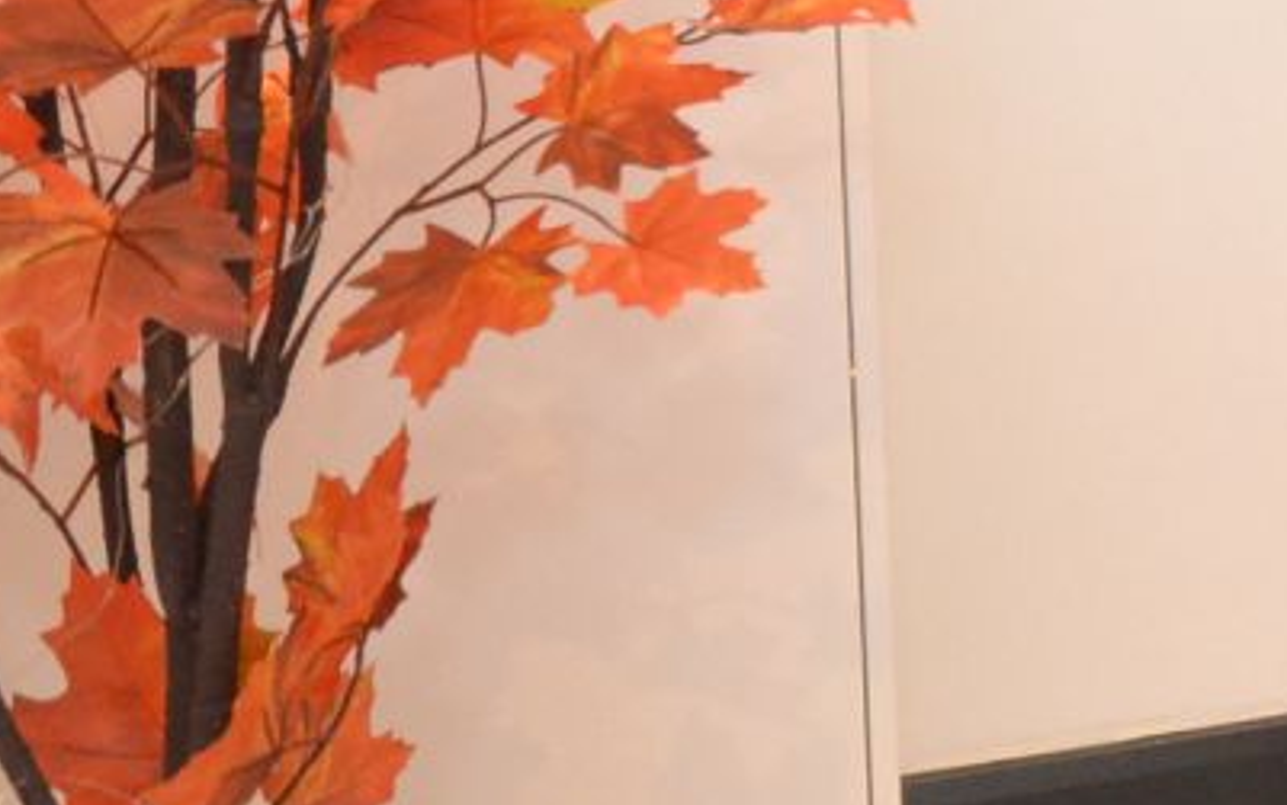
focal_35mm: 78
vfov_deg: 16.4
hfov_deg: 21.7
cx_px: 1977
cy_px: 2
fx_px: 2737
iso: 1250
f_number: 3.5
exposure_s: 1/60
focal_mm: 10
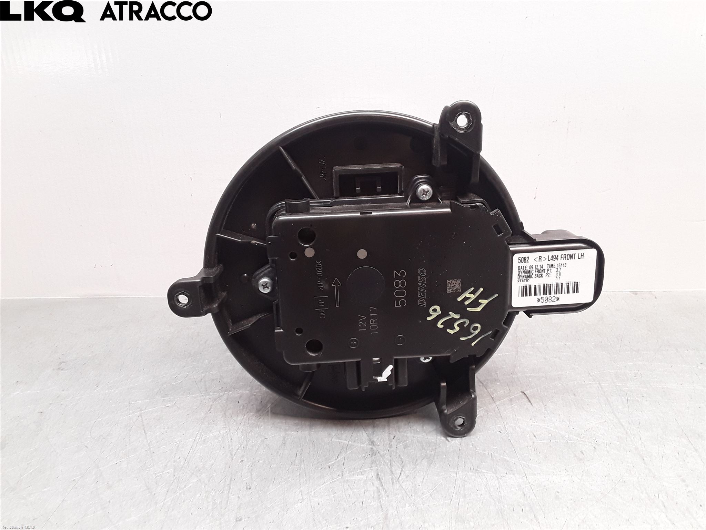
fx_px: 571
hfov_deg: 63.4
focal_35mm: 28
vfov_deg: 49.7
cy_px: 265
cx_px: 353
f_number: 1.9
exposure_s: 1/50
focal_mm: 2.91
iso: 100
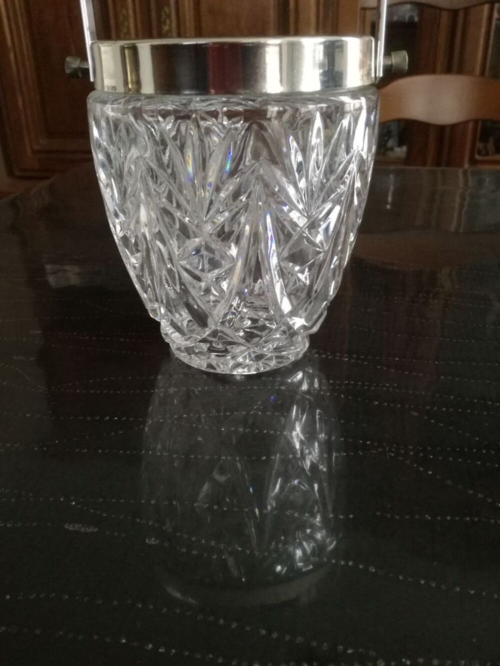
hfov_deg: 51.4
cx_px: 250
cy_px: 333
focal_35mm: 27
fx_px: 520
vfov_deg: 65.3
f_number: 2
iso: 500
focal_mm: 3.79
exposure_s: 1/25
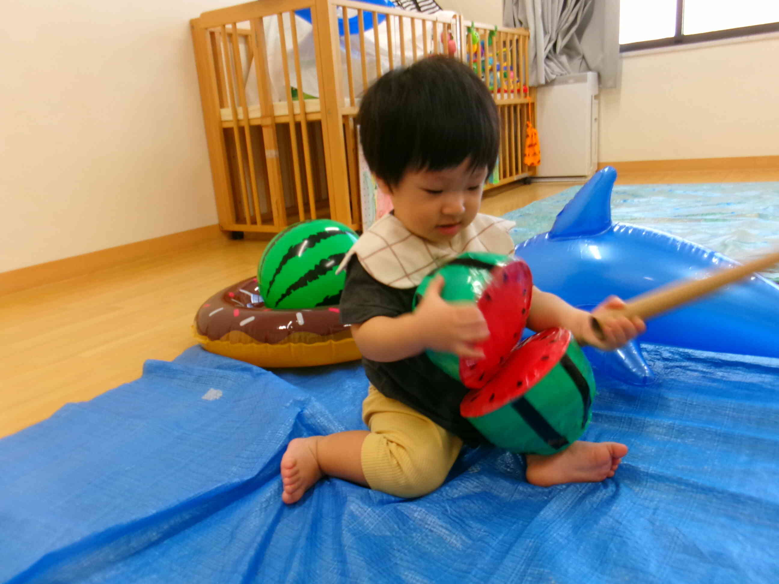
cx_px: 390
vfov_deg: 49.7
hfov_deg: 63.4
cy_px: 292
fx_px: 630
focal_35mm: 28
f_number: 3.9
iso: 227
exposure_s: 1/34
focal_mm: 5.1
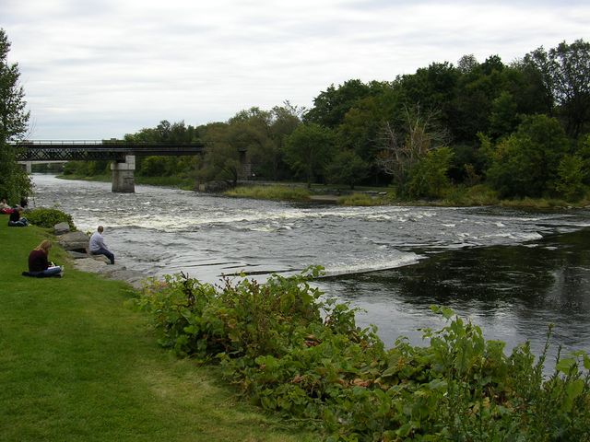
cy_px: 221
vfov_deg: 33.6
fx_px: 733
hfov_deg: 43.9
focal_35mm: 43
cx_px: 295
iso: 50
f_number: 3
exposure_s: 1/506
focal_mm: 6.6
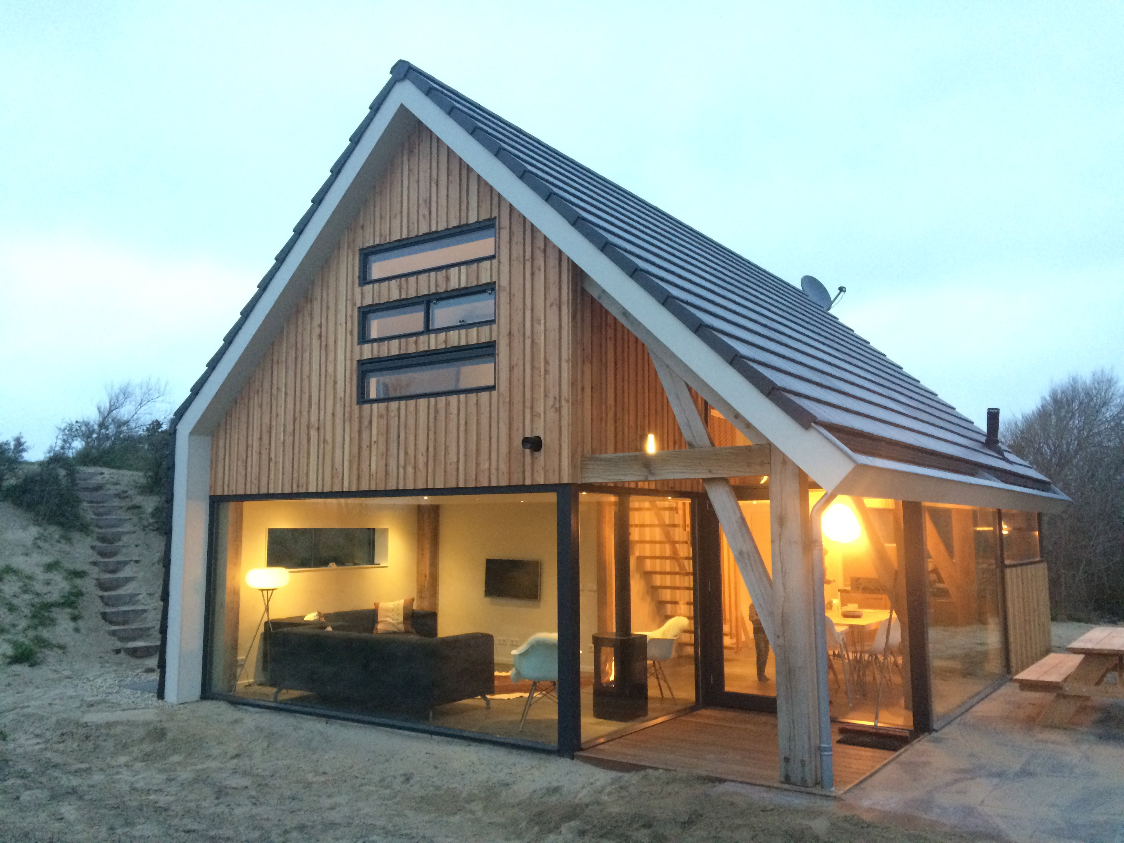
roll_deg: +1.8
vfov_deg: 48.2
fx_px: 942
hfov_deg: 61.7
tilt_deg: +5.8
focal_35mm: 29
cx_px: 562
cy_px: 422
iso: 320
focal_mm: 4.15
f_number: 2.2
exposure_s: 1/25
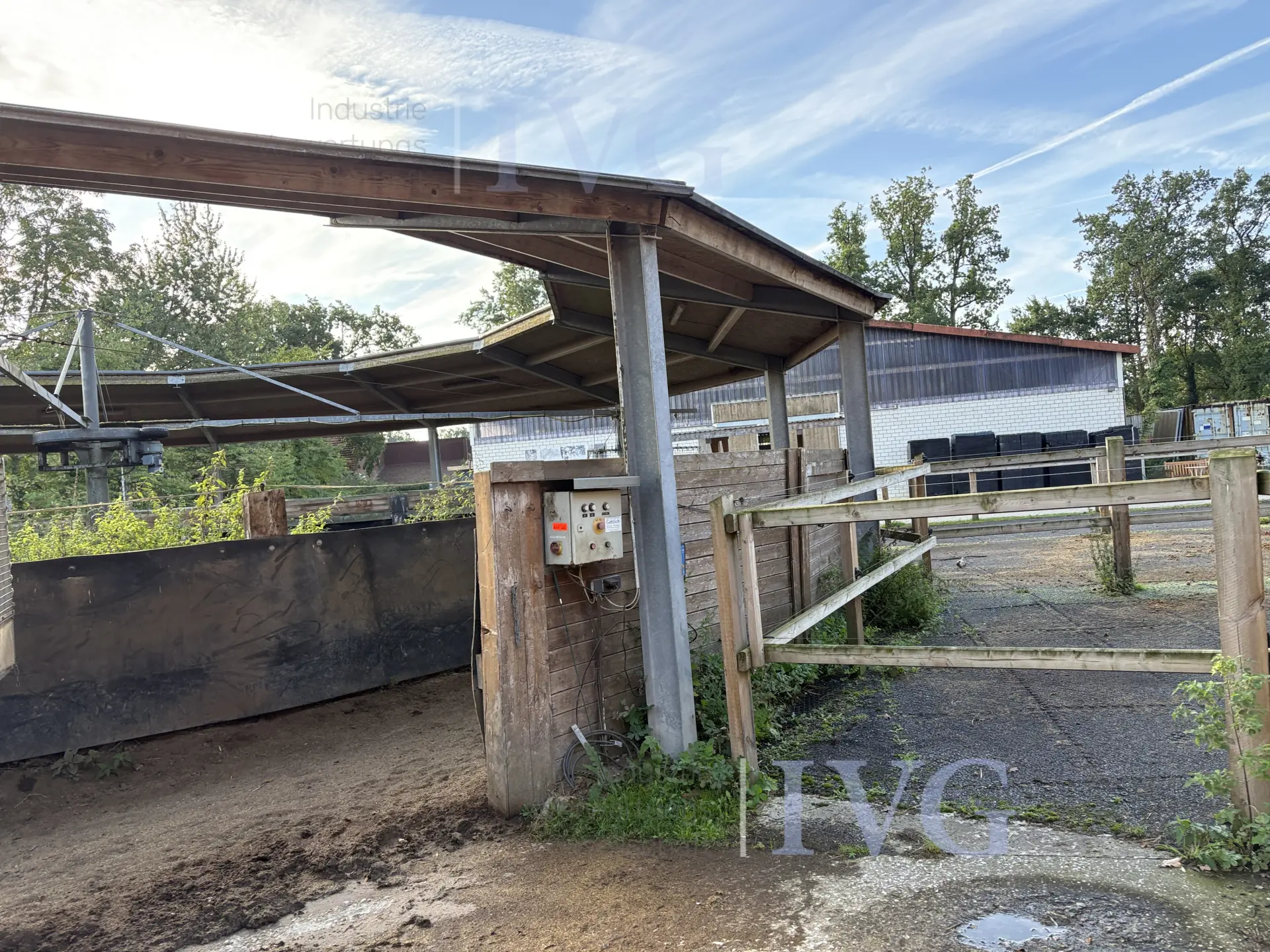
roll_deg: +1.4
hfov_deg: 67.3
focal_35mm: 26
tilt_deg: +5.9
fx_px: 954
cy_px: 476
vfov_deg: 53.1
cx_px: 635
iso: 64
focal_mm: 5.96
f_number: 1.6
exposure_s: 1/339
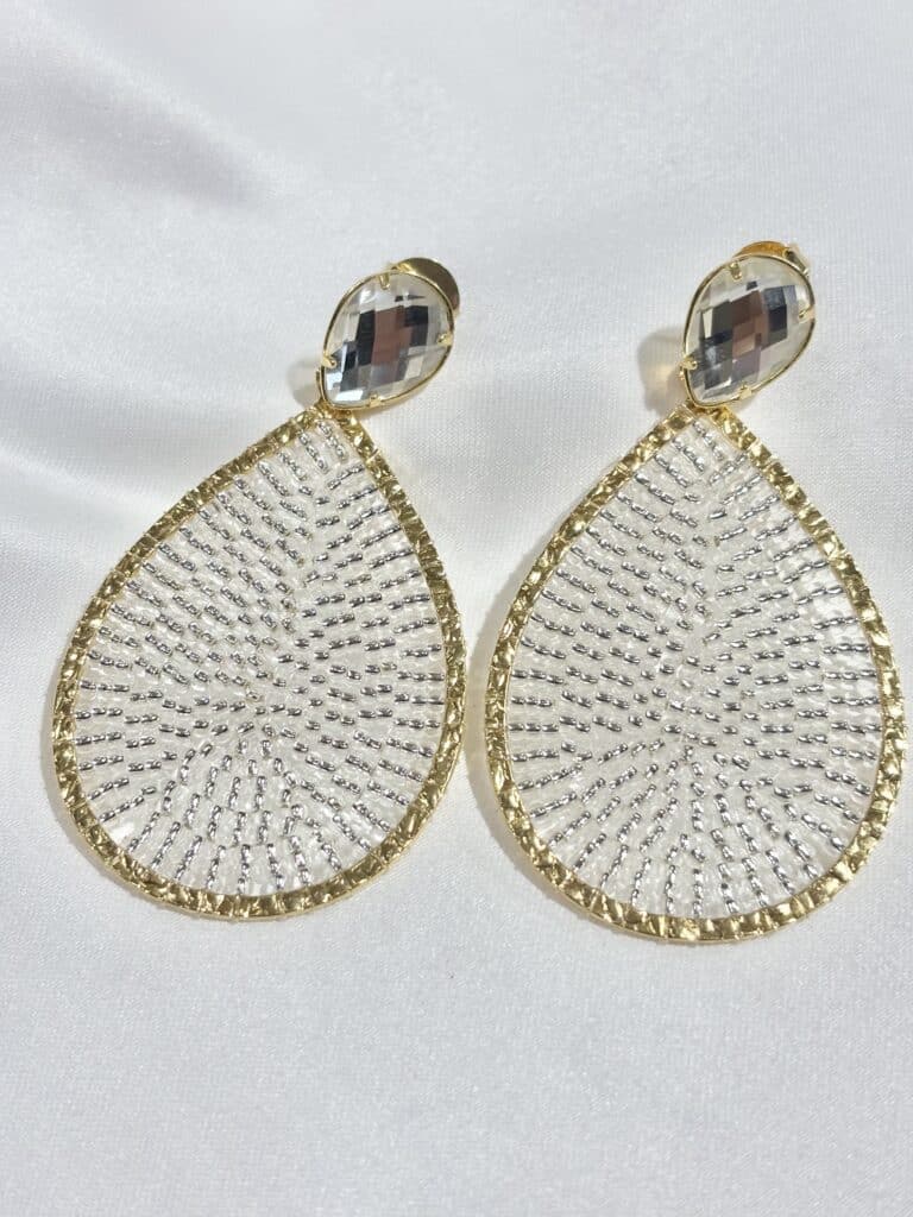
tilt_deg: -52.2
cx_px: 456
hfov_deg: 28.0
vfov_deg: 36.8
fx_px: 1829
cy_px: 608
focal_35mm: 52
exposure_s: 1/251
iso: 32
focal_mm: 5.96
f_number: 1.6
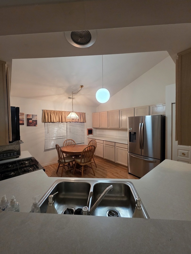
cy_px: 127
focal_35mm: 13
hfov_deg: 89.9
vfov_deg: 106.2
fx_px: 96
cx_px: 96
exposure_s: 1/60
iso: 200
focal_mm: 2.2
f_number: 1.9
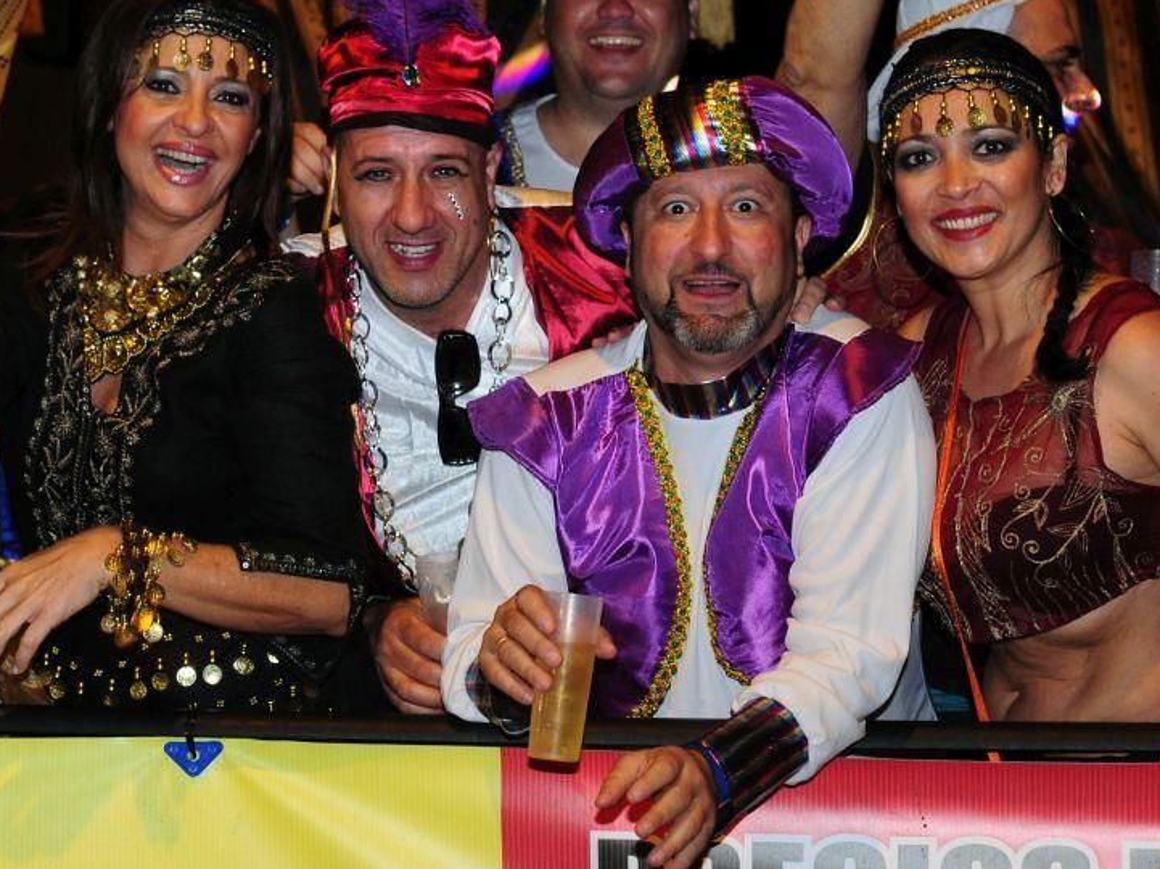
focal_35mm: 112
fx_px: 3751
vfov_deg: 13.2
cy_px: 434
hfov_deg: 17.6
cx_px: 676
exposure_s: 1/60
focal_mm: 70
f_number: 5.6
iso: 4500
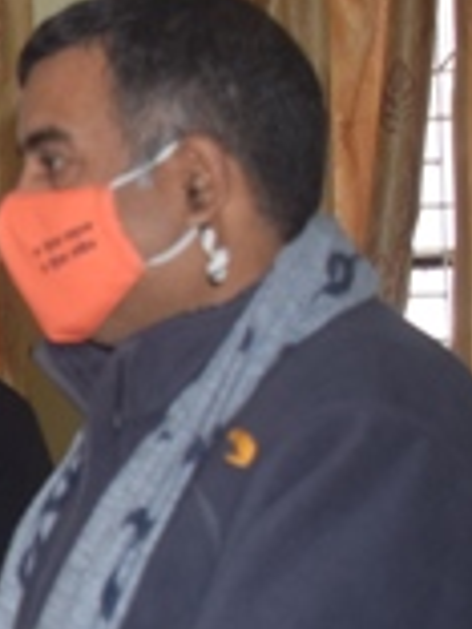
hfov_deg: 9.5
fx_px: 2472
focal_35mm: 136
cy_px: 437
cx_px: -734
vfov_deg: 14.5
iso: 800
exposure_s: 1/60
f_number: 4
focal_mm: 23
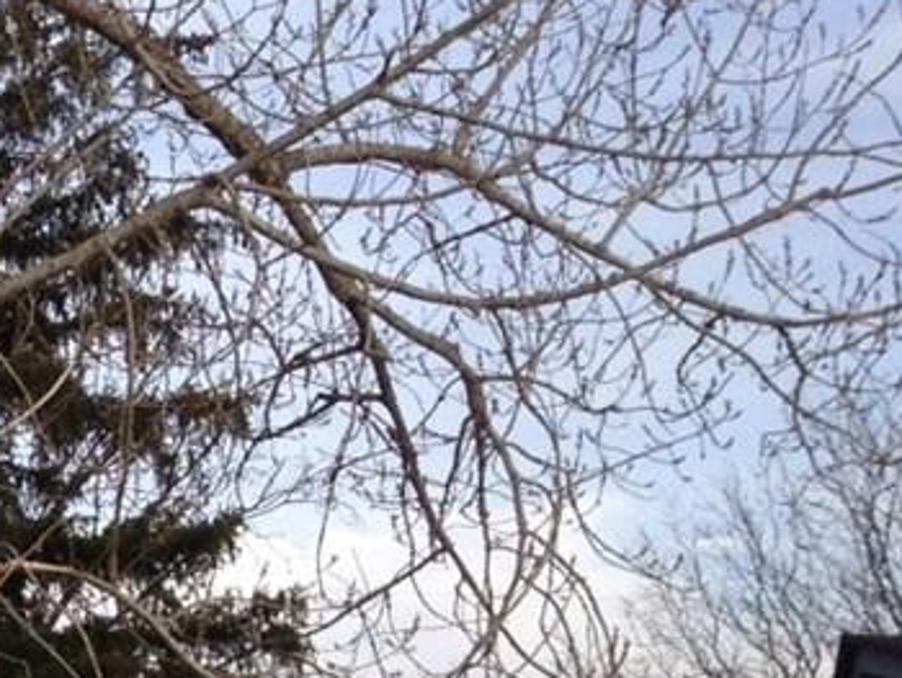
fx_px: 4172
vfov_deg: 9.0
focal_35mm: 160
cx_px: -1108
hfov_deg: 10.9
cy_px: 1023
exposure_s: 1/726
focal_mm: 4.28
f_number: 2.4
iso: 50
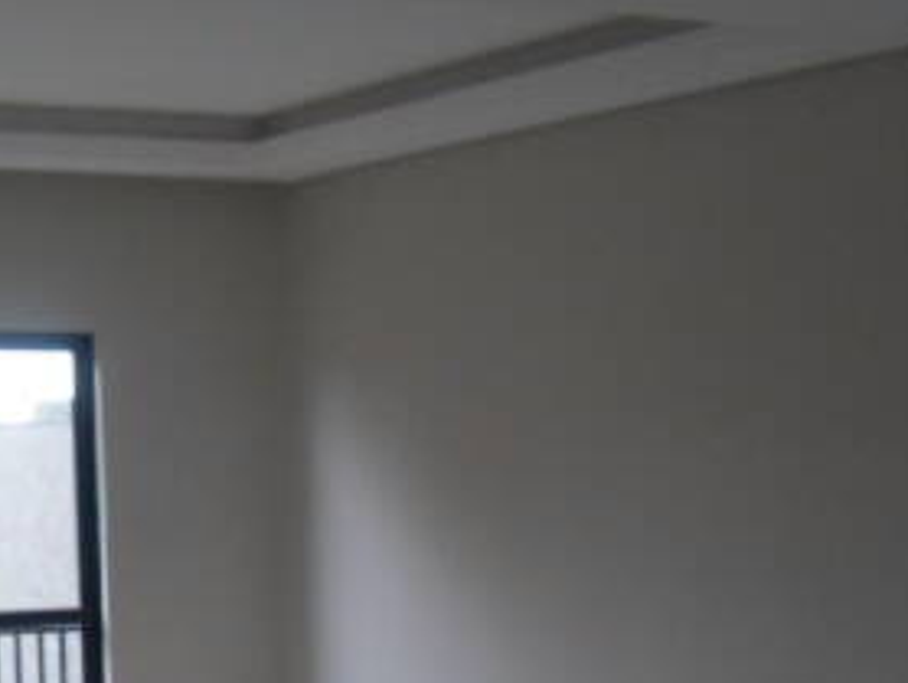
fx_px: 2415
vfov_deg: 14.9
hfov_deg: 21.3
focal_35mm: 92
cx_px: 356
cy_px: 1039
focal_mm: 4.5
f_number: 2.5
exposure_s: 1/90
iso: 80
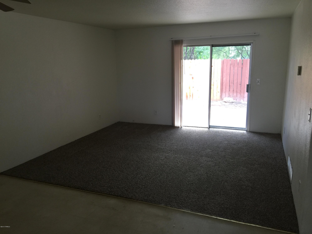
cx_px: 156
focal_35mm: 29
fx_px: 261
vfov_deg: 48.2
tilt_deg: -11.7
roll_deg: +2.5
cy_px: 117
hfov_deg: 61.7
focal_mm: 4.15
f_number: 2.2
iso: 32
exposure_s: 1/40
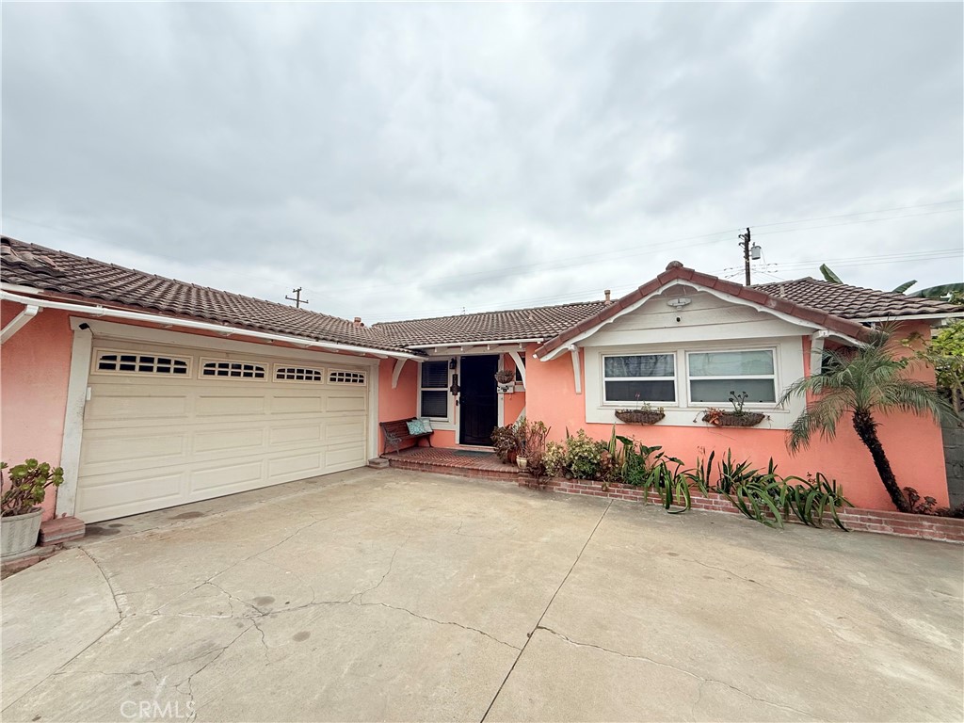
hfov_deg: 102.1
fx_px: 390
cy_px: 362
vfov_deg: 85.7
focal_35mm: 14
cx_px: 482
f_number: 2.2
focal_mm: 2.22
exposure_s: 1/3663
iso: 50
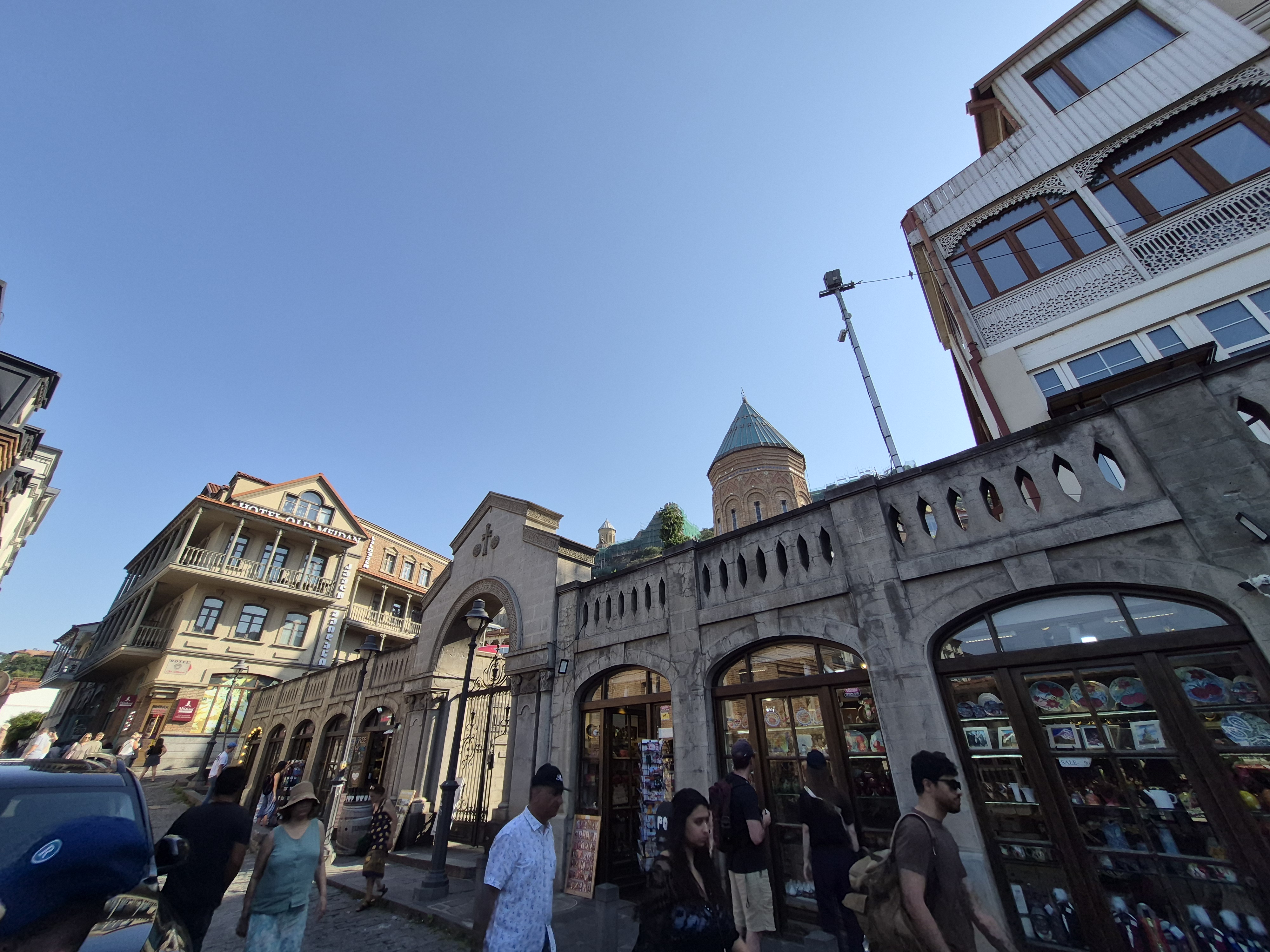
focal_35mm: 13
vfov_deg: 89.9
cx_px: 635
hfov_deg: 106.2
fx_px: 477
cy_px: 476
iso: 40
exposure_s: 1/1516
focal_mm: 1.74
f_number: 2.2
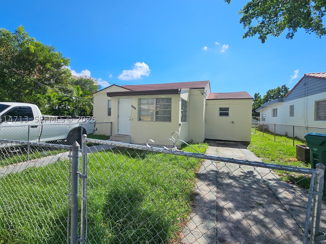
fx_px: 141
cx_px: 168
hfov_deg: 98.1
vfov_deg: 81.7
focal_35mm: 15
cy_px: 119
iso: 50
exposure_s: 1/2745
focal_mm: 2.2
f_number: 2.2
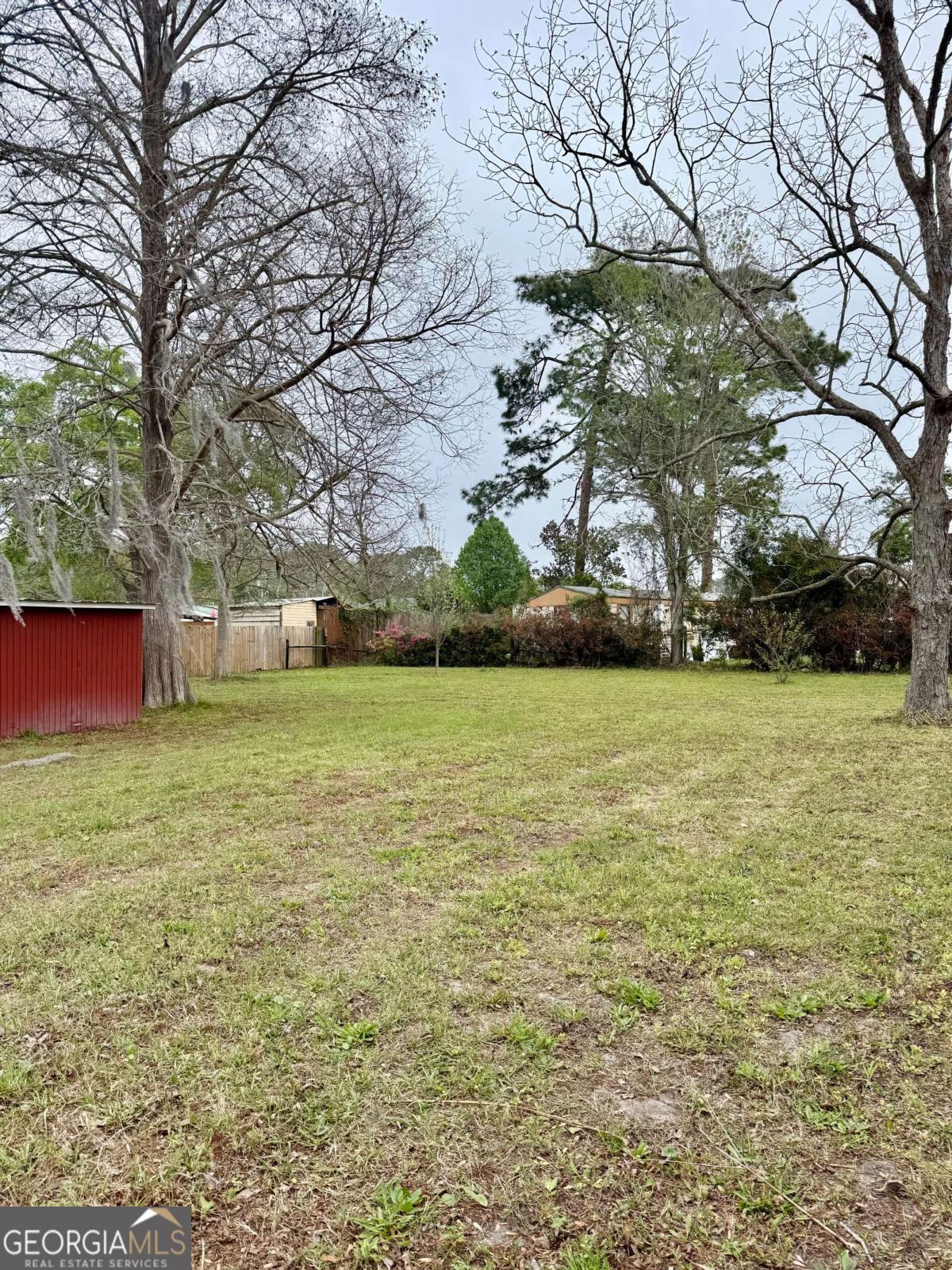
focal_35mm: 24
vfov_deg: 71.6
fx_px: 880
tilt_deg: +0.0
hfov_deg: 56.8
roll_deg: +0.1
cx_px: 476
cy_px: 635
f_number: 1.78
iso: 80
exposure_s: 1/2907
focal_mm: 6.76
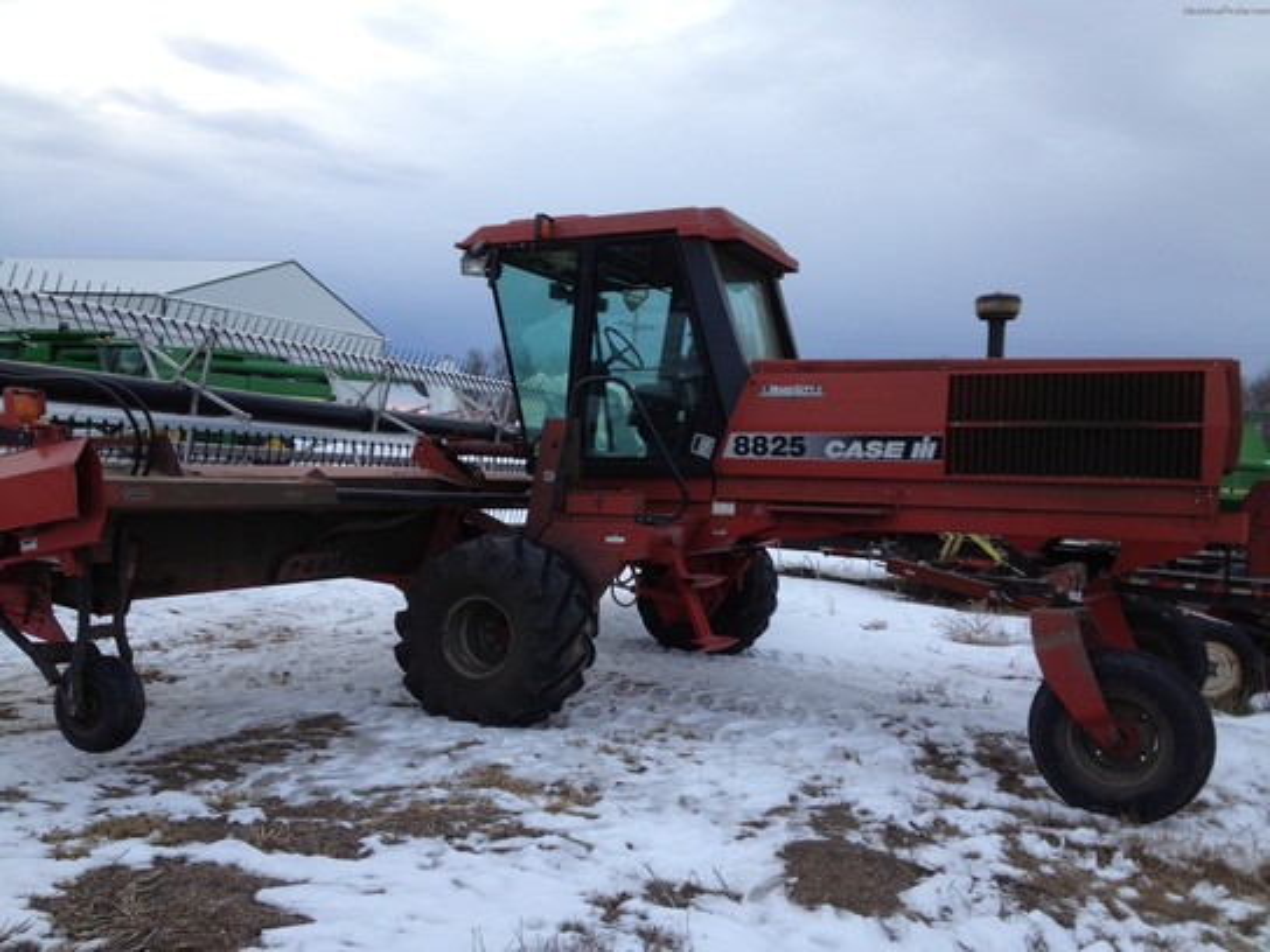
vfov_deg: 40.7
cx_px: 635
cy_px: 476
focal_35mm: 35
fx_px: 1284
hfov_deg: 52.6
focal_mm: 4.28
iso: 64
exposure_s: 1/161
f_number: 2.4
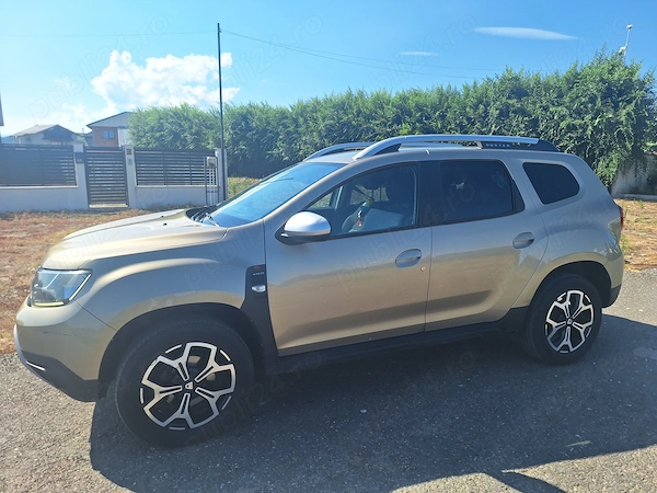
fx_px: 437
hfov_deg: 73.9
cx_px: 328
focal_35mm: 23
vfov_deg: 58.9
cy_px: 246
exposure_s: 1/2488
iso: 40
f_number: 1.8
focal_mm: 5.54
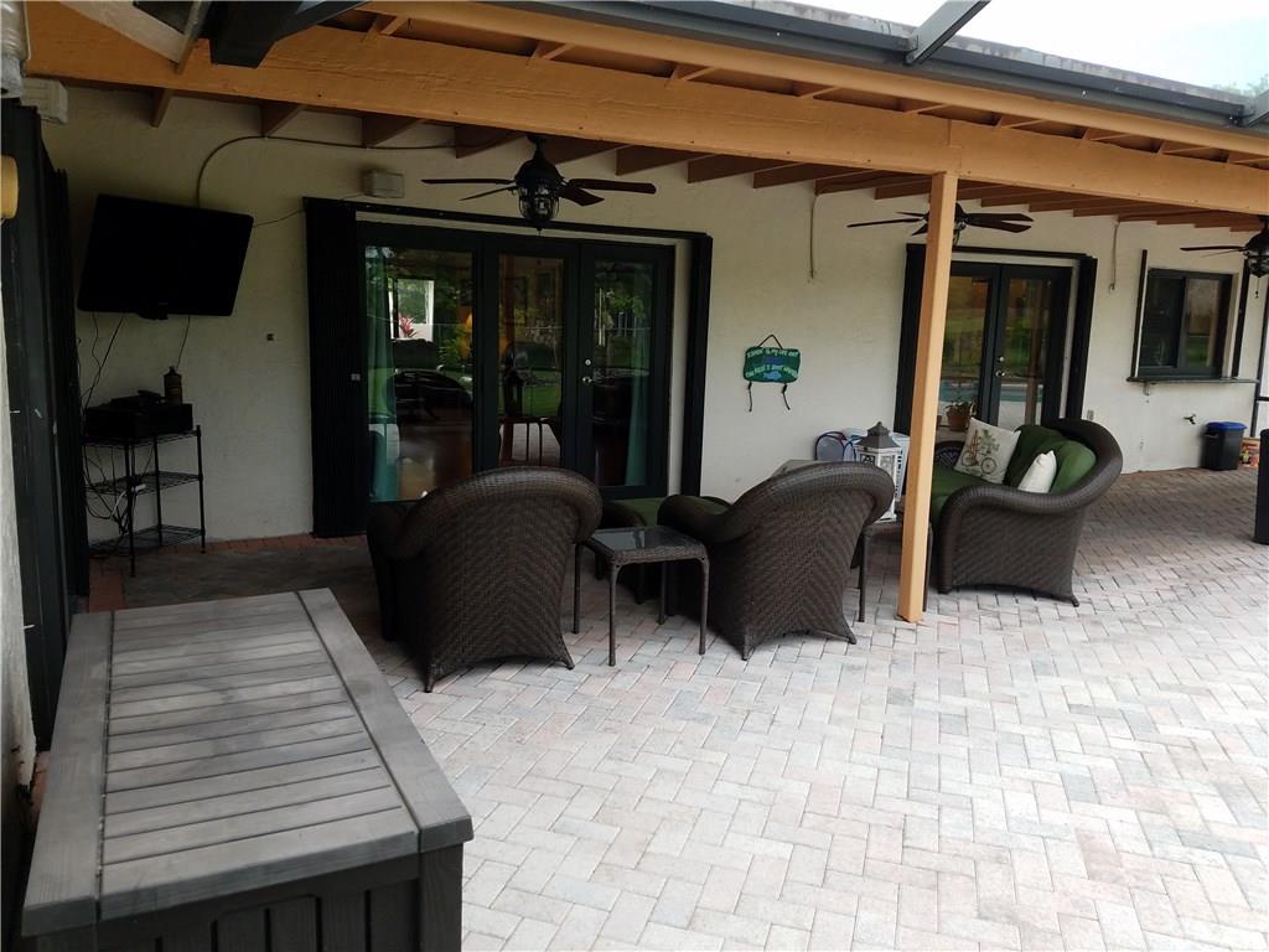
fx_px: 953
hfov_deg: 67.3
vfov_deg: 53.1
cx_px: 634
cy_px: 476
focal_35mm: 26
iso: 50
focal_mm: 4.2
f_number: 1.7
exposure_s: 1/214
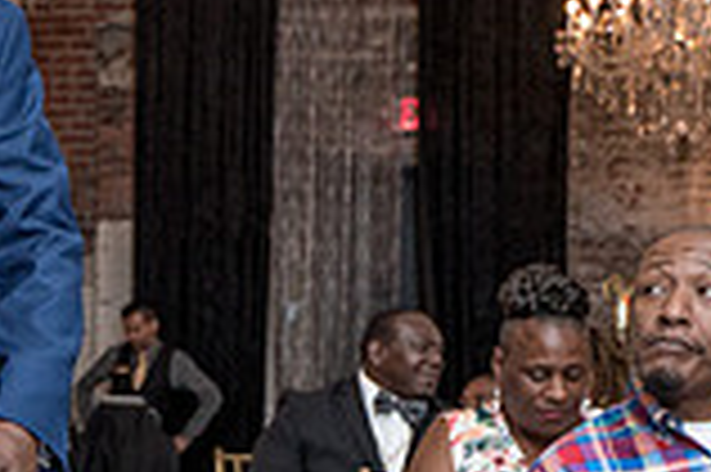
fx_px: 2150
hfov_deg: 17.6
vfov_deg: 12.5
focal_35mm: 109
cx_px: -205
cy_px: 409
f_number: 4
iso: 2000
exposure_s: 1/200
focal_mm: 28
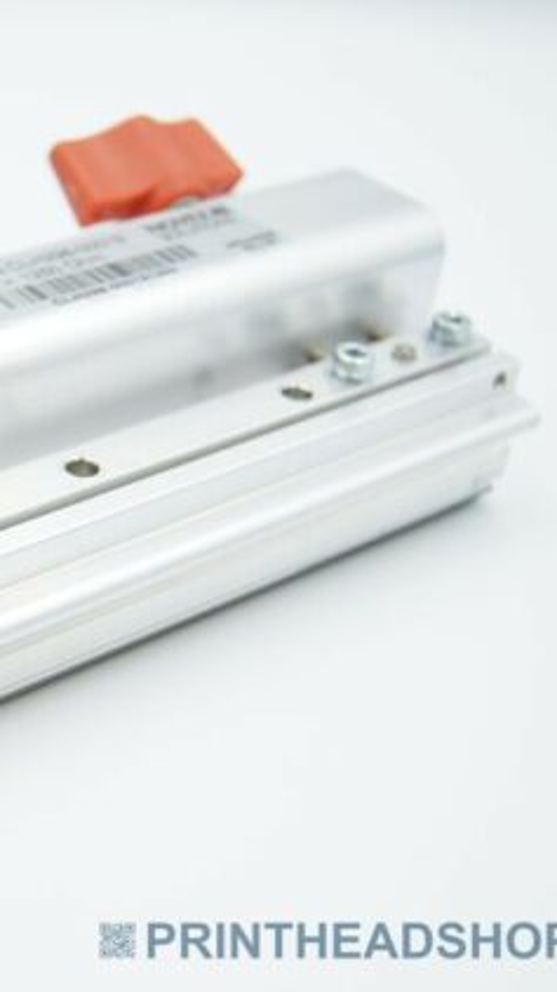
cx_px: -38
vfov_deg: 33.8
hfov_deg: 18.7
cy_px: 496
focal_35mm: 62
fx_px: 1630
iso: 100
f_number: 4.5
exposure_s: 1/100
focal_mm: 26
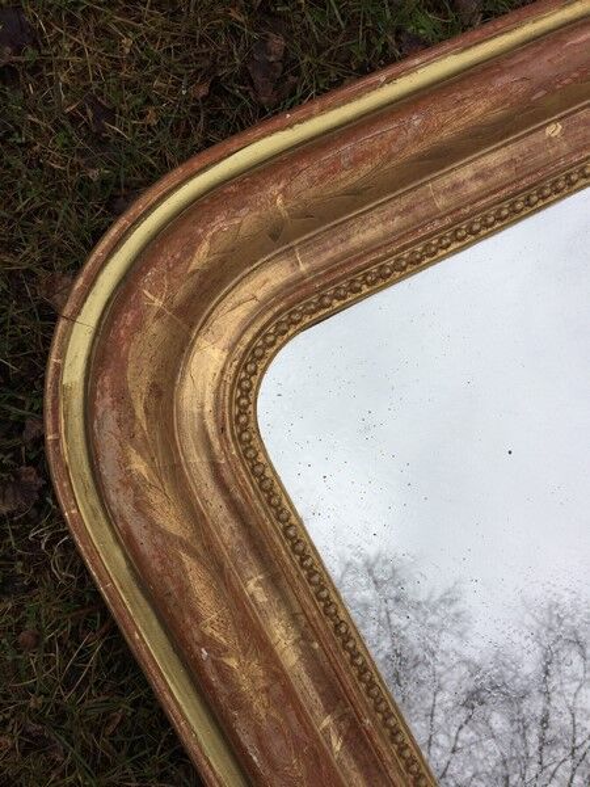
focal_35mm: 29
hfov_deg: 48.2
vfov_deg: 61.7
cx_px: 295
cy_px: 394
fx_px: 659
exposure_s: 1/1026
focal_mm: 4.15
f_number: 2.2
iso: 32
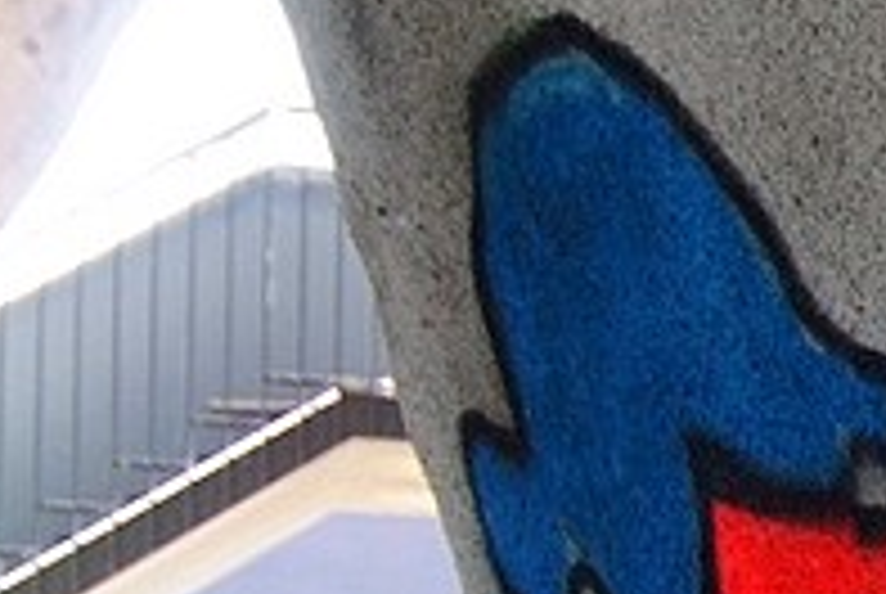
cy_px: 936
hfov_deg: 11.8
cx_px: 1920
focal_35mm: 151
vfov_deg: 8.9
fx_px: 3722
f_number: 5
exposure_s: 1/200
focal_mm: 22
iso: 1250
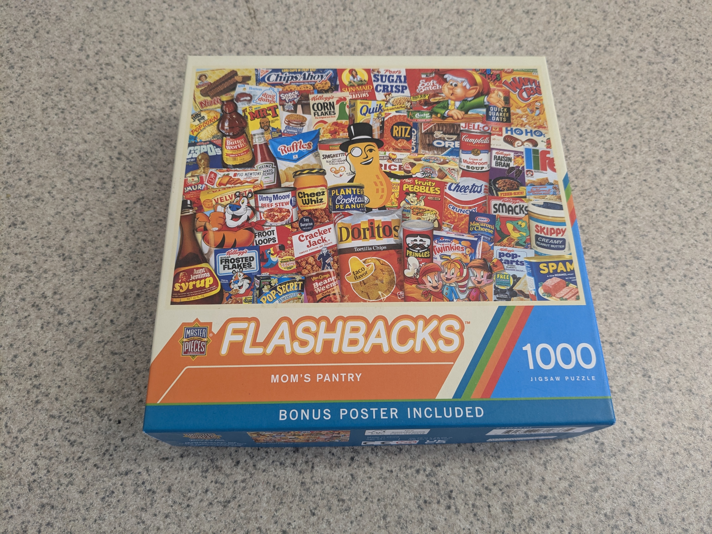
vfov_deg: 51.4
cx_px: 356
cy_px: 267
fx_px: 555
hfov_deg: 65.3
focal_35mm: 27
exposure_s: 1/30
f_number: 1.73
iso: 74
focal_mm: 4.38
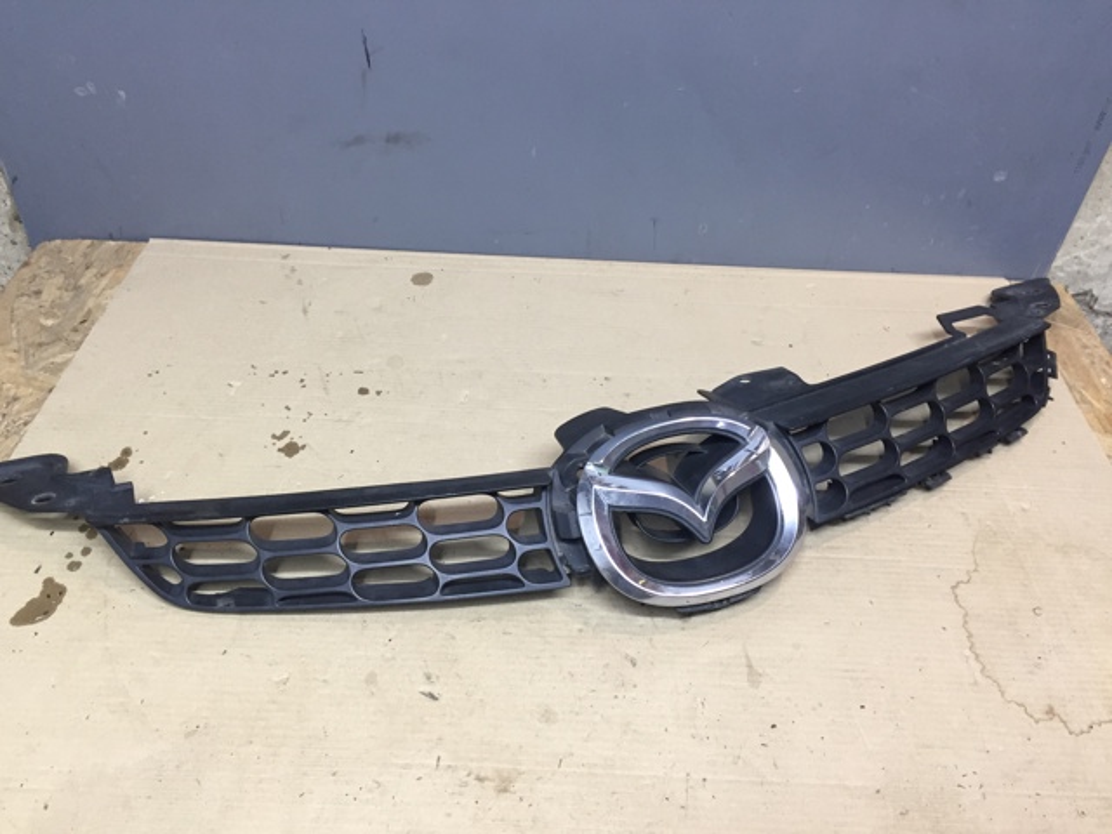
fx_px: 932
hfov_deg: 61.7
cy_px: 417
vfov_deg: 48.2
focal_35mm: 29
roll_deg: -4.4
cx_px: 556
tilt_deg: -42.5
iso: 64
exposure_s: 1/33
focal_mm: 4.15
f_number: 2.2
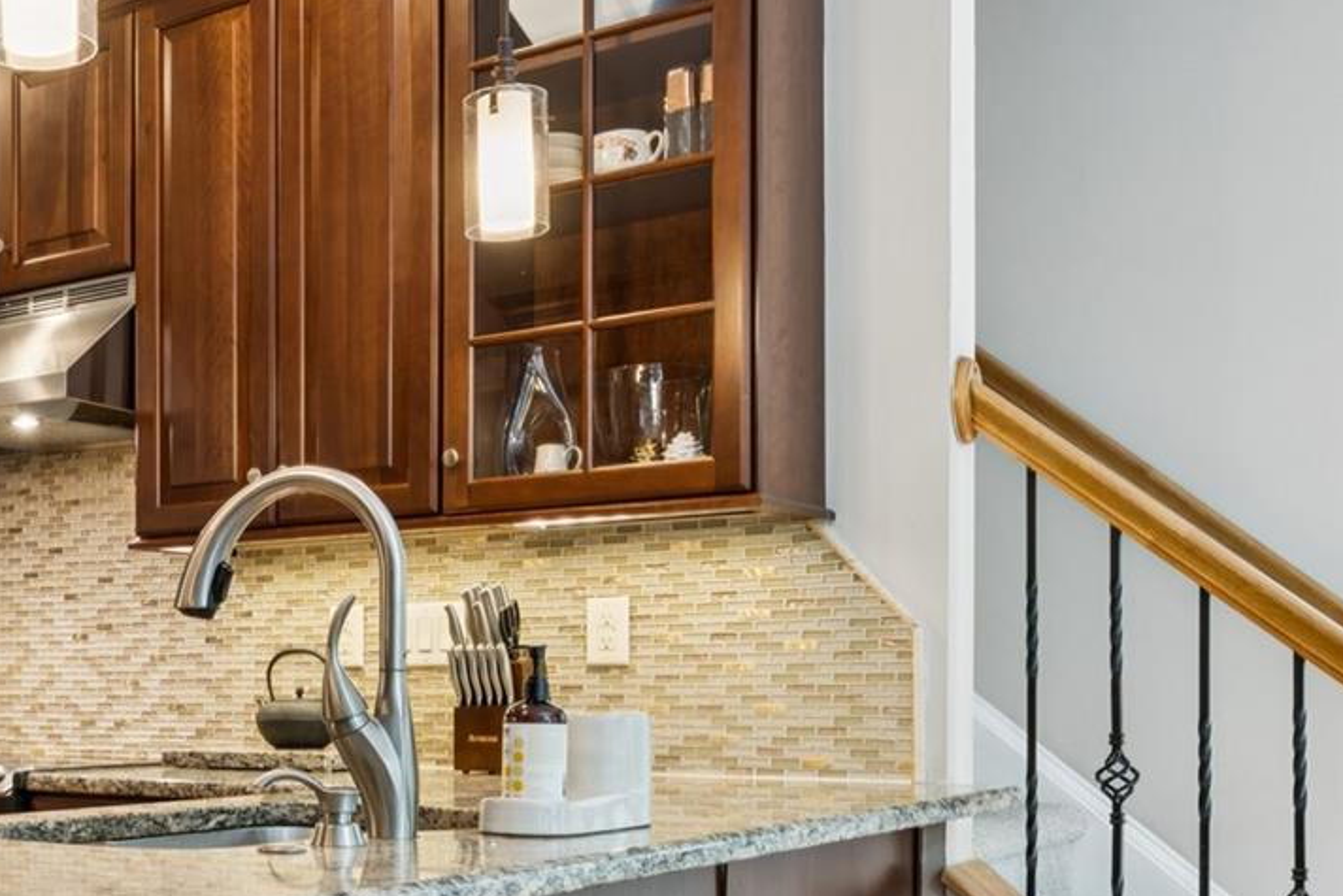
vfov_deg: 28.3
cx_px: 21
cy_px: 684
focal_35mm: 47
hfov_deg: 37.8
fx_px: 1748
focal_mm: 16.3
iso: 100
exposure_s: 1.3
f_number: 13
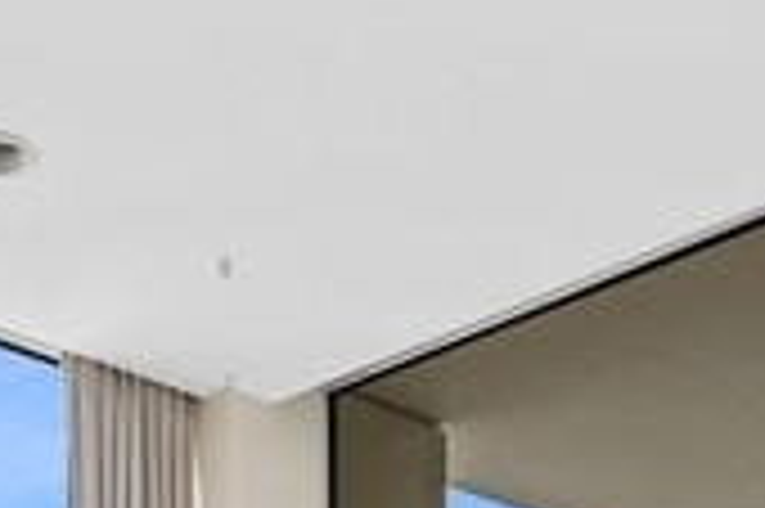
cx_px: 196
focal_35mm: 74
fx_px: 1571
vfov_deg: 14.4
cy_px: 1088
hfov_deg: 27.0
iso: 100
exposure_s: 1/5
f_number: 10
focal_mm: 14
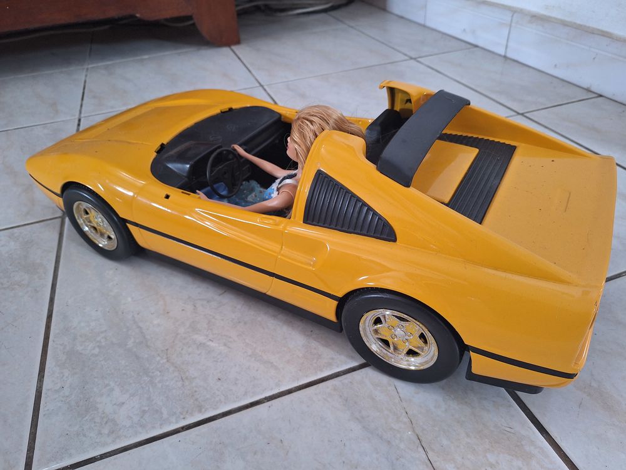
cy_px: 235
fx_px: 416
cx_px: 313
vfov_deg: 58.9
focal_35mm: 23
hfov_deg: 73.9
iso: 250
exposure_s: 1/33
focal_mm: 5.54
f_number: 1.8
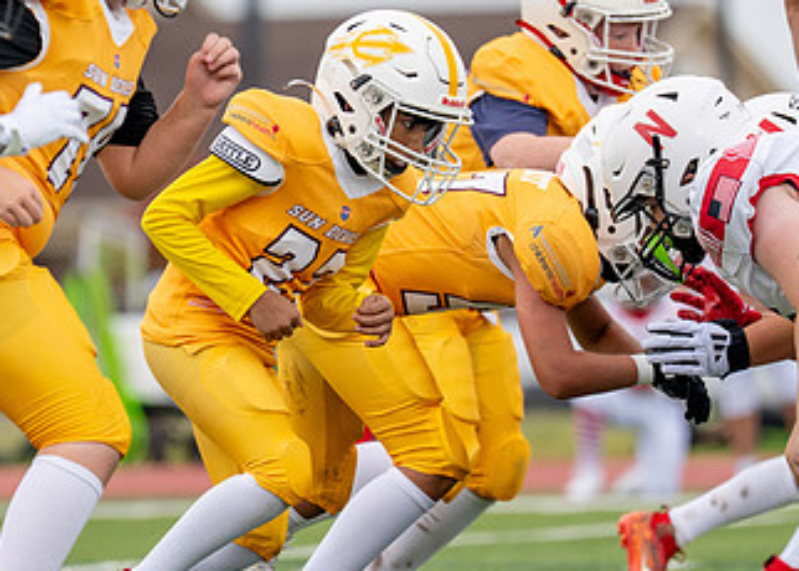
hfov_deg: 3.6
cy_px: 231
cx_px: 192
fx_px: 12572
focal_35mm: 554
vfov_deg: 2.6
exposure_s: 1/2000
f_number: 2.8
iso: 400
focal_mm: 191
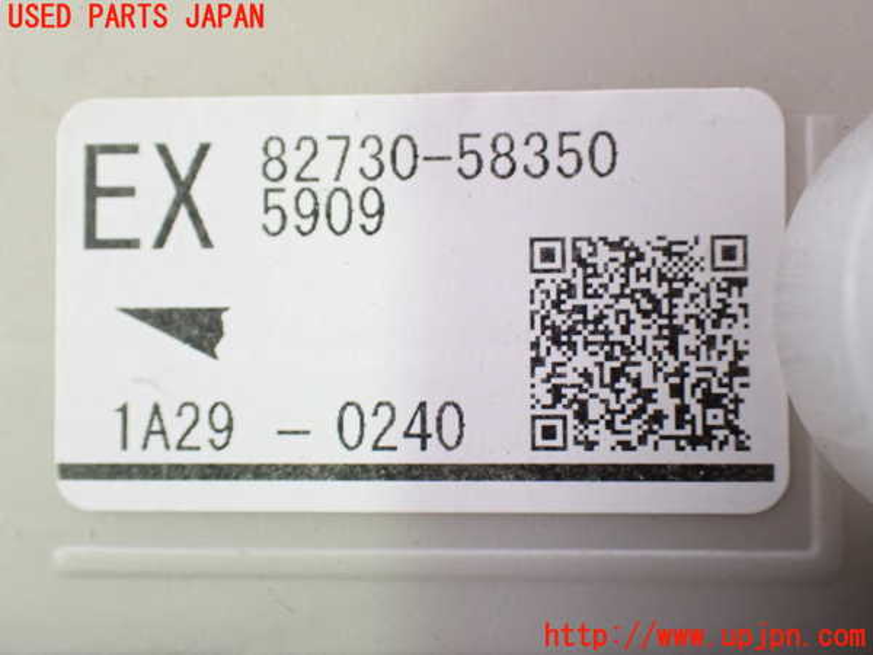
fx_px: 1110
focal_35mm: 44
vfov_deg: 32.9
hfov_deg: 42.9
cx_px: 436
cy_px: 328
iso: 800
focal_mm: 7.84
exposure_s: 1/40
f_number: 2.9
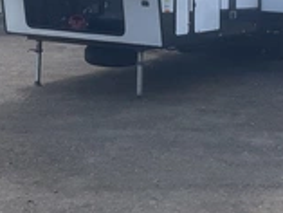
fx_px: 605
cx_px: 105
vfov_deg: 18.8
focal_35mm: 74
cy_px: -49
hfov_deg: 26.2
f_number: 1.8
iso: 25
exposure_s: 1/1786
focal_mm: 3
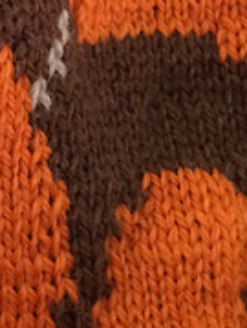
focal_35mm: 107
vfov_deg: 17.0
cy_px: -125
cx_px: -110
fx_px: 1014
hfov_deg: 13.2
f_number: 2.2
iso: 320
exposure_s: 1/15
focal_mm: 4.12
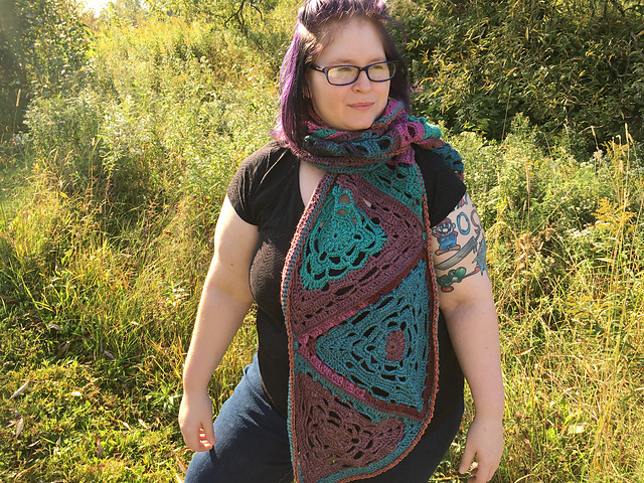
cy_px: 242
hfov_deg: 61.7
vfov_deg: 48.2
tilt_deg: -20.5
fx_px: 540
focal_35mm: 29
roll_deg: +3.2
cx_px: 322
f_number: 2.2
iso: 25
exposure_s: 1/287
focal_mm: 4.15
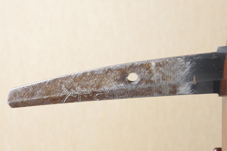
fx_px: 709
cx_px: 114
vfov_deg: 12.2
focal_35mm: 112
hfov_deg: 18.2
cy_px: 76
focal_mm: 75
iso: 400
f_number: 11
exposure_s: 1/2
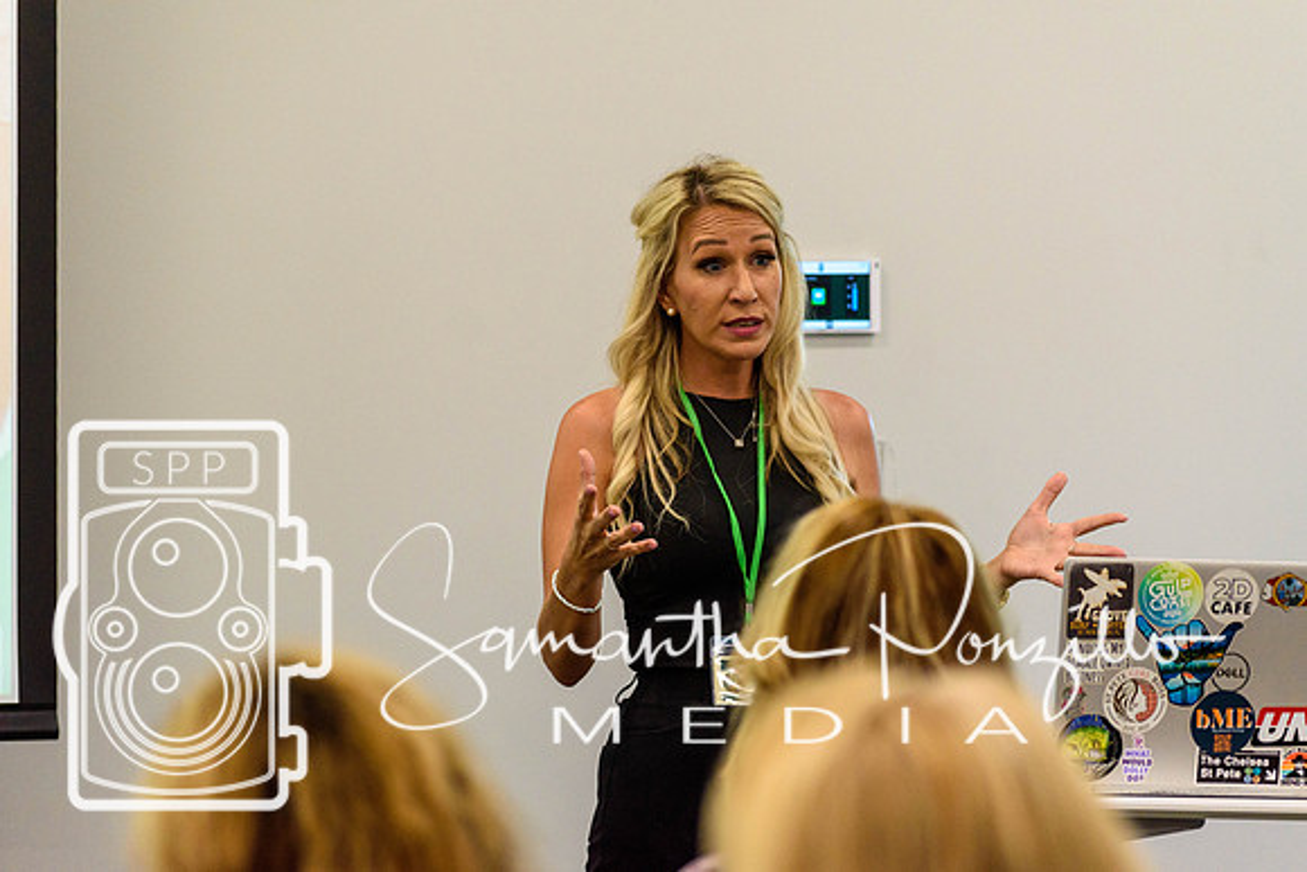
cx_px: 654
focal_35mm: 202
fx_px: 7353
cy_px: 436
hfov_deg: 10.2
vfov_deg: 6.8
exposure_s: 1/250
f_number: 4.8
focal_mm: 135
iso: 800
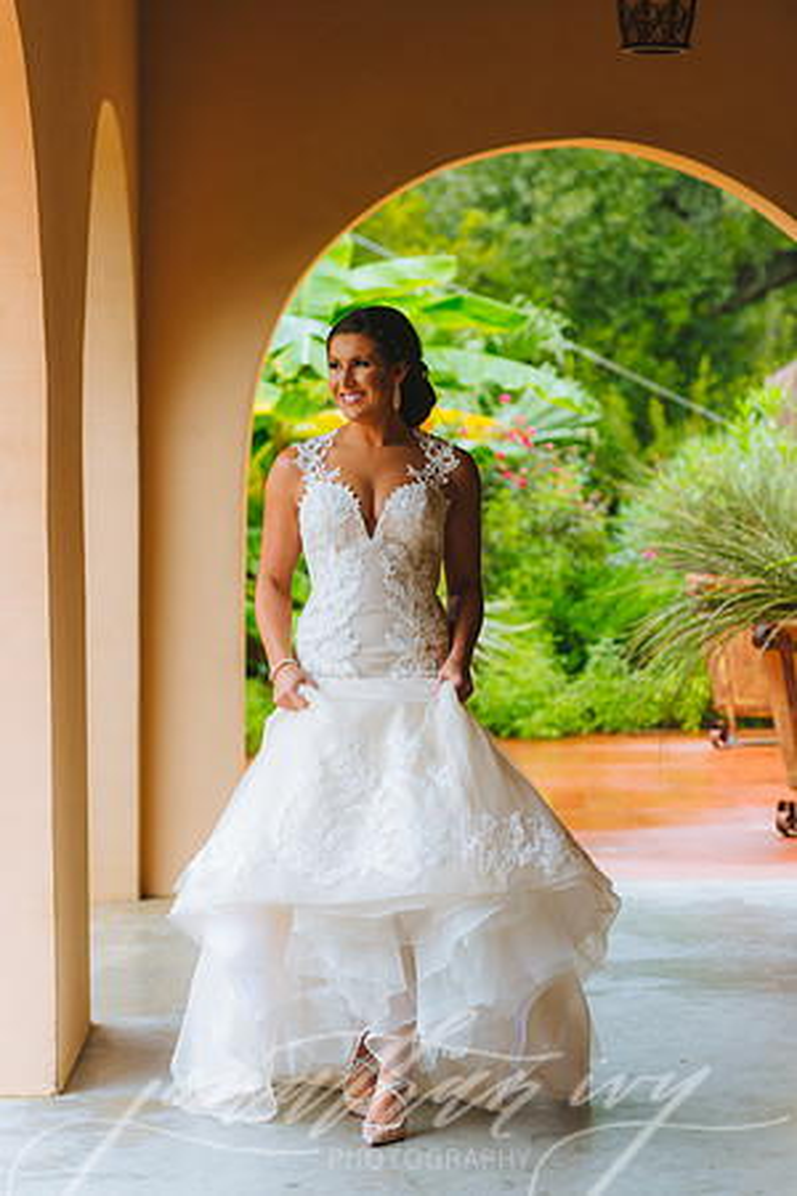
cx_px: 398
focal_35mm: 98
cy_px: 598
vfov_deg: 20.8
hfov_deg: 14.0
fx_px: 3254
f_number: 2.8
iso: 125
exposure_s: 1/160
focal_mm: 98
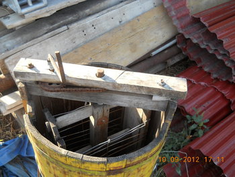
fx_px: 279
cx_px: 118
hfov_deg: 45.7
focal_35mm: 41
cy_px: 88
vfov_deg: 35.2
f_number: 3.1
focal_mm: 6.72
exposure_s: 1/100
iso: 80
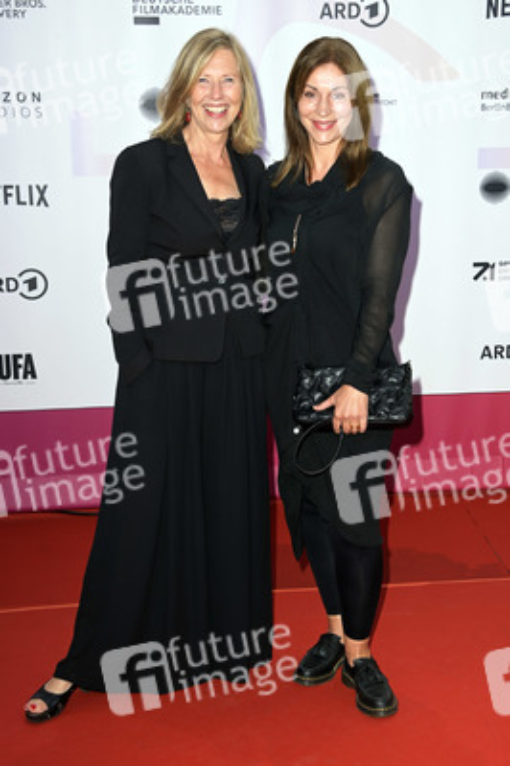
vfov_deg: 41.1
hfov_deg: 28.0
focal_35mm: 48
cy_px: 383
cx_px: 255
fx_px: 1022
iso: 400
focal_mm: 48
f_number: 5.6
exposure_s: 1/250
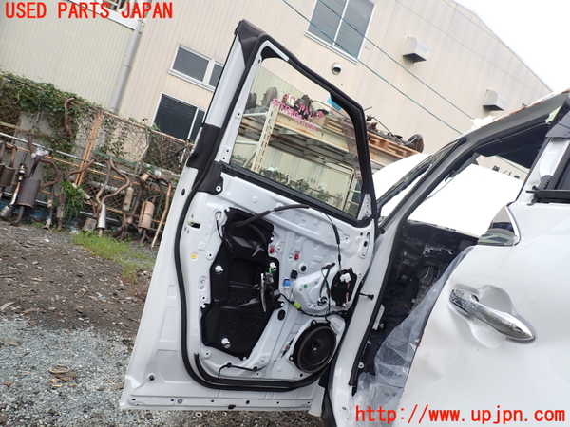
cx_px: 285
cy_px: 214
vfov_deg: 54.9
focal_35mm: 25
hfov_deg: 69.4
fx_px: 412
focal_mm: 4.5
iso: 100
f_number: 2.8
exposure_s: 1/640
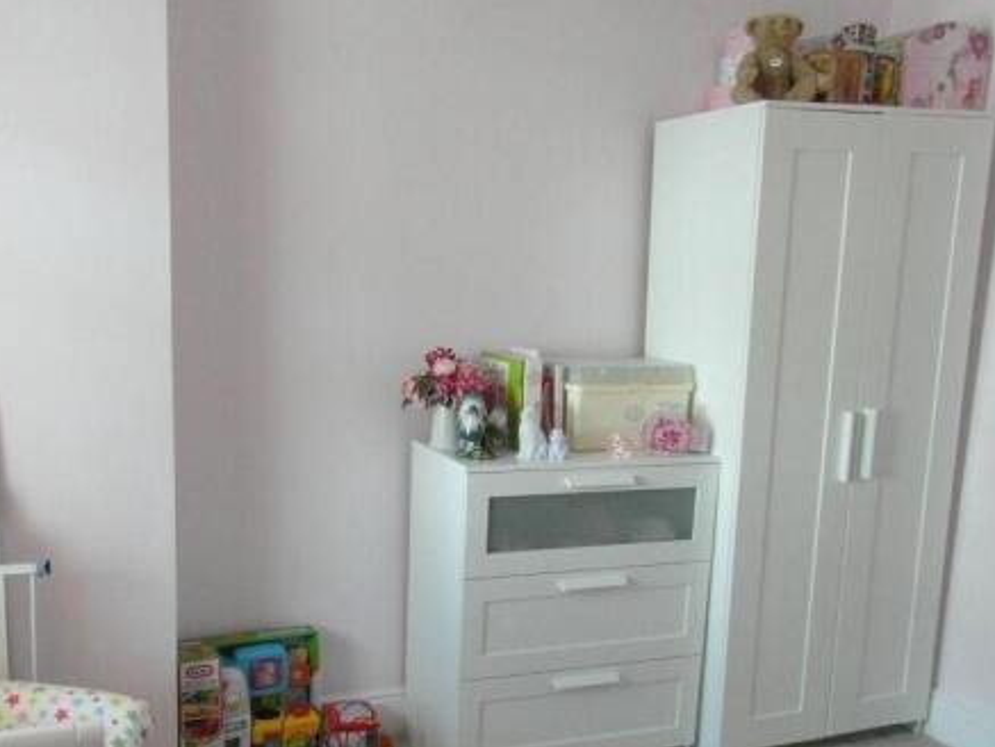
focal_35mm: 32
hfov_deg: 56.3
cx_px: 390
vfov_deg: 43.9
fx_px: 920
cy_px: 461
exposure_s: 1/30
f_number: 3.2
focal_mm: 4
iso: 240
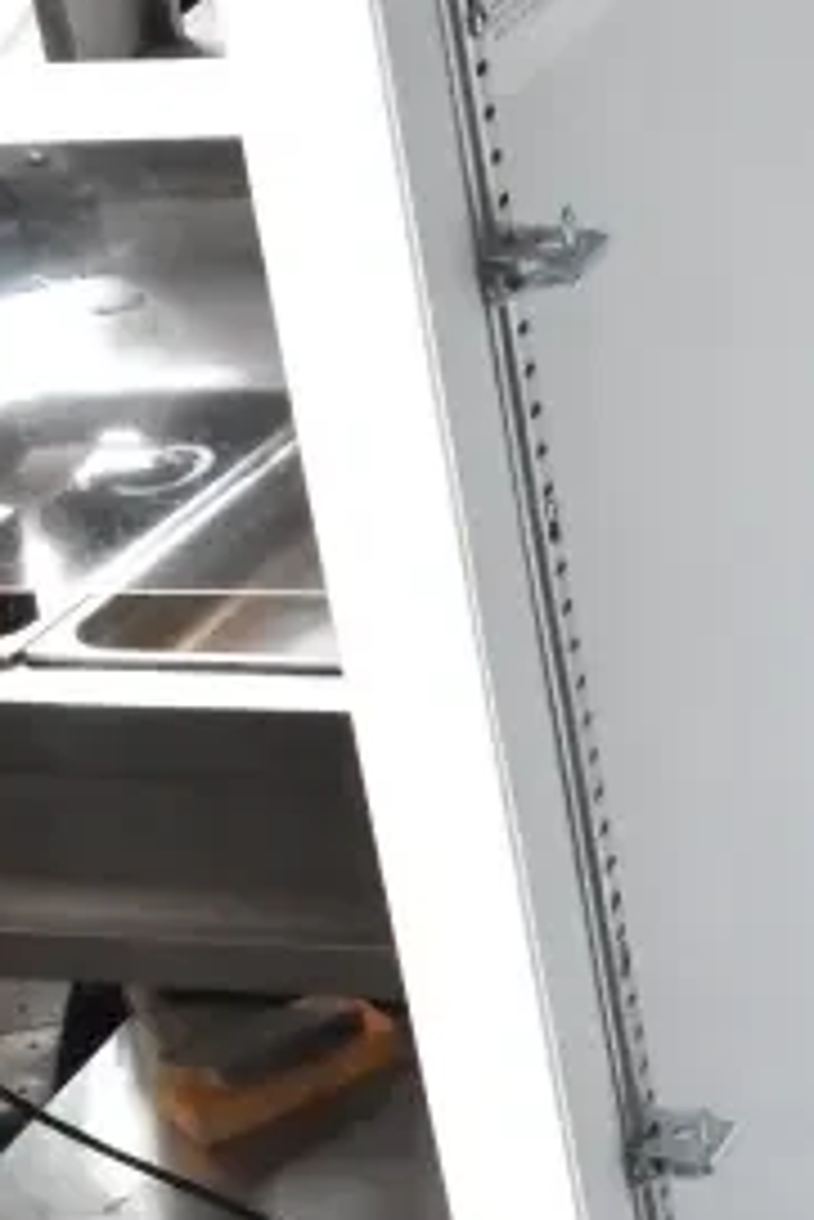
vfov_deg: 22.4
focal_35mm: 91
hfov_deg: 14.0
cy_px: 605
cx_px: 1241
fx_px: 3082
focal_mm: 18
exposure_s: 1/200
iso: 6400
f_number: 7.1
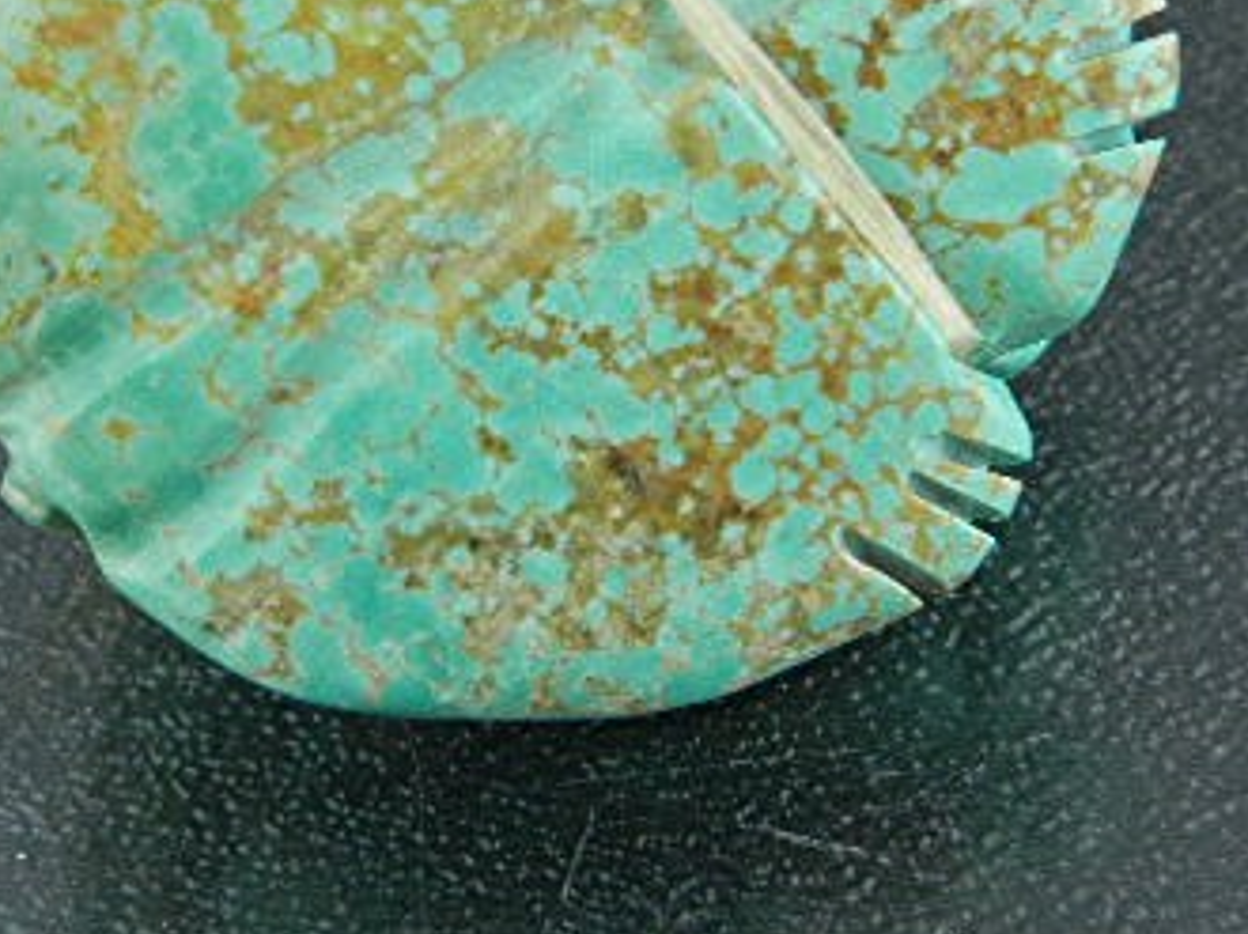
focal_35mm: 101
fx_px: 3639
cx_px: 526
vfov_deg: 14.6
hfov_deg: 19.4
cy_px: 223
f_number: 3.9
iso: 400
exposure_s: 1/19.6
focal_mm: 9.3
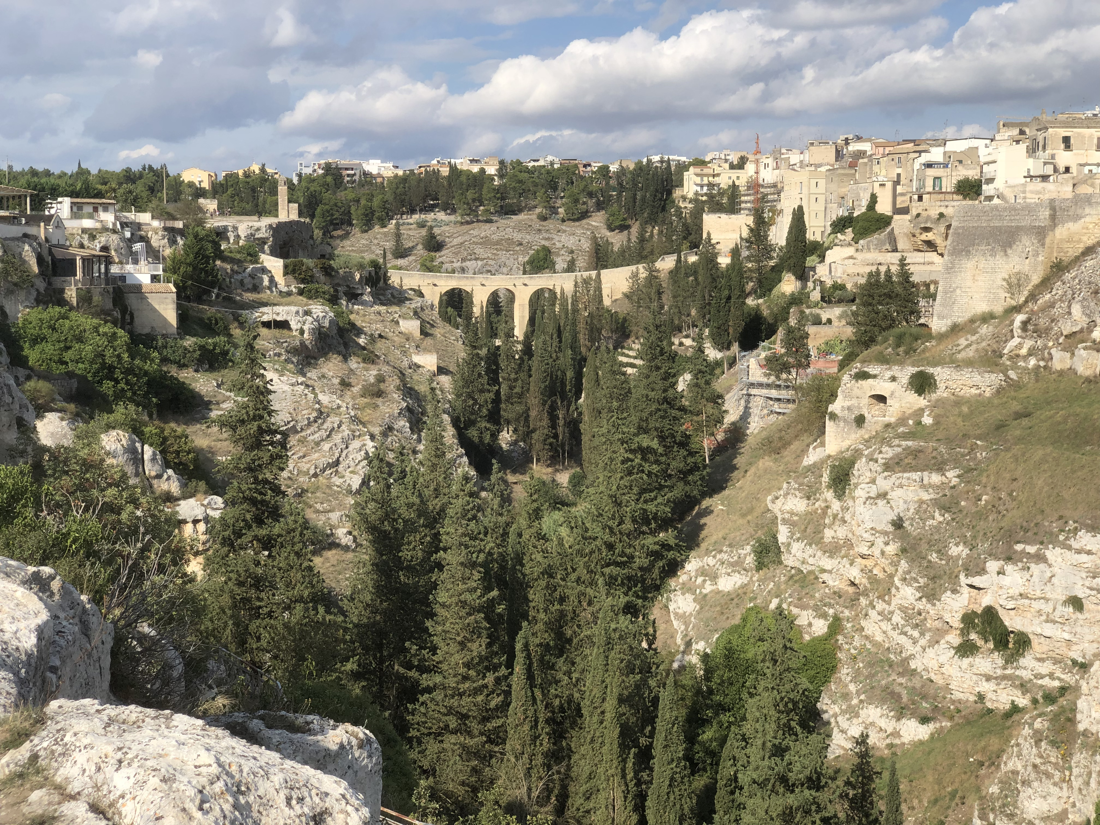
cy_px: 412
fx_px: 1652
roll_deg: +0.8
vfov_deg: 28.0
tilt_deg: -5.5
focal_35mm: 52
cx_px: 550
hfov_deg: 36.8
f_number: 2.4
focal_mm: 6
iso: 16
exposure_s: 1/1185
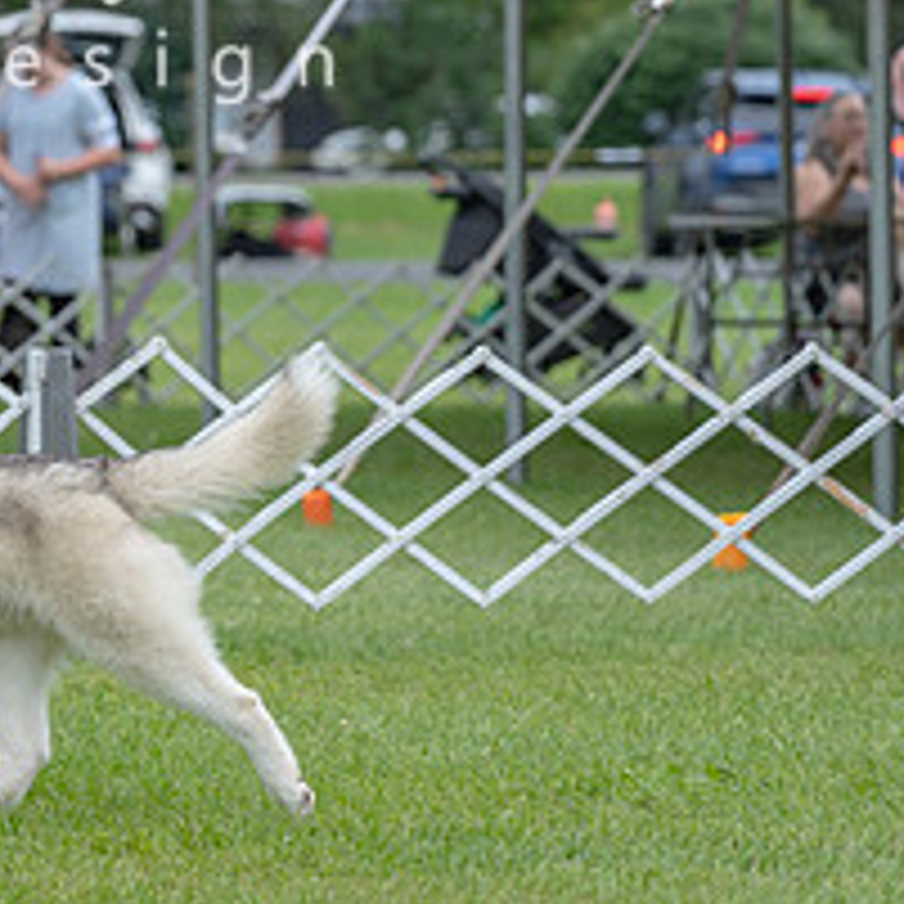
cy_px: 200
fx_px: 9336
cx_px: -225
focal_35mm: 316
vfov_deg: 5.5
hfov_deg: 5.5
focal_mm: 129
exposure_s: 1/1000
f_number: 4.5
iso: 400
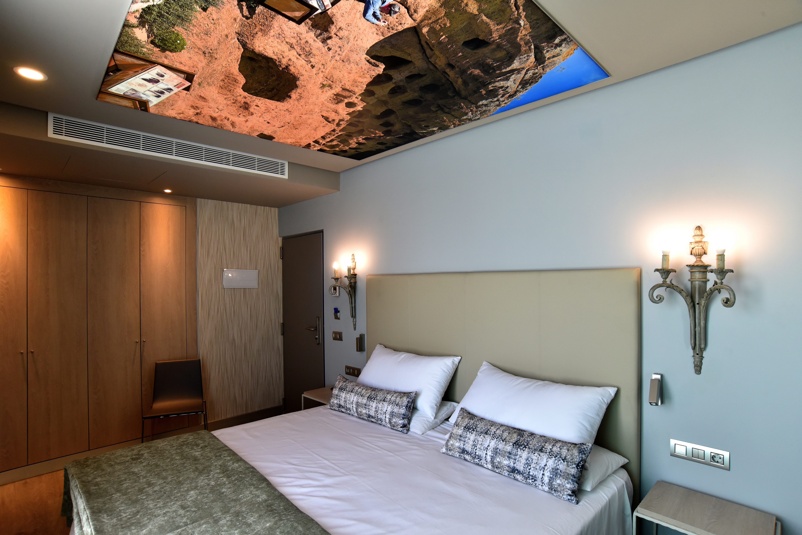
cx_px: 401
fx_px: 401
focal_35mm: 18
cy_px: 268
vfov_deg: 67.4
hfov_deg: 90.0
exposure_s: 1/50
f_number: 10
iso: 1250
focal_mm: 18
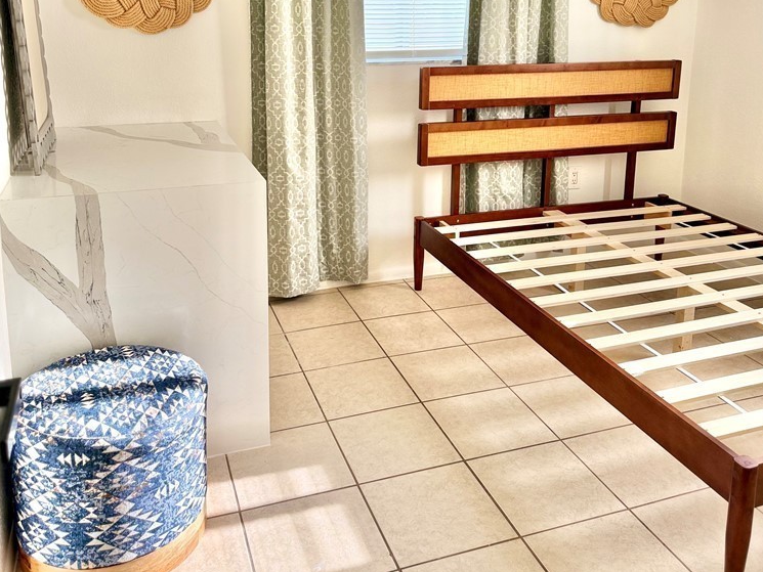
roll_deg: -1.4
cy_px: 127
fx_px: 727
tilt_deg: -10.3
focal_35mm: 33
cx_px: 385
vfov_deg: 41.4
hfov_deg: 55.3
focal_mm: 6.76
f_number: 1.78
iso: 100
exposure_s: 1/121
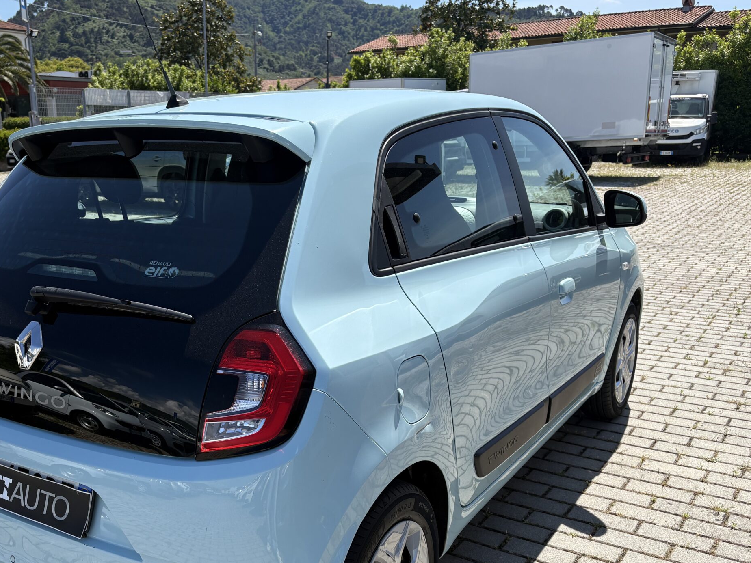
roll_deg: +0.3
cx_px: 275
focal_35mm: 36
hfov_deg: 50.8
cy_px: 362
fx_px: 781
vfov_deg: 39.3
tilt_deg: -16.8
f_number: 1.6
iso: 50
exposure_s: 1/3279
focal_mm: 5.96
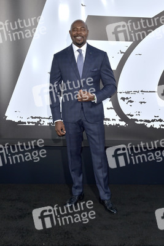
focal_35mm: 38
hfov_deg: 35.1
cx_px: 82
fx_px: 259
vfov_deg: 50.7
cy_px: 123
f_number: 6.3
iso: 250
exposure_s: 1/200
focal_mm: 38
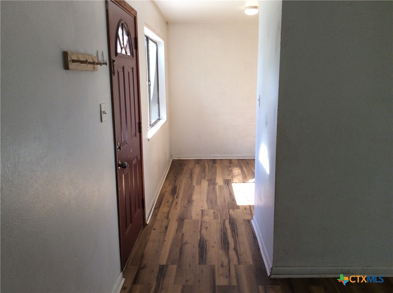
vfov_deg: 44.0
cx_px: 196
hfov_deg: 56.9
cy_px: 146
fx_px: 363
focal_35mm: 32
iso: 40
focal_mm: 3.3
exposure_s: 1/120
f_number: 2.4
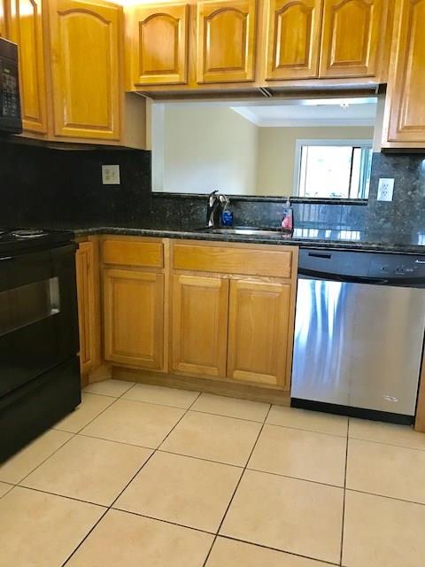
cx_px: 212
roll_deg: -1.4
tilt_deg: -11.0
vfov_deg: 63.4
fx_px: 458
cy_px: 284
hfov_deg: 49.7
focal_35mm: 28
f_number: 1.8
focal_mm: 3.99
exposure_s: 1/15
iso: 50
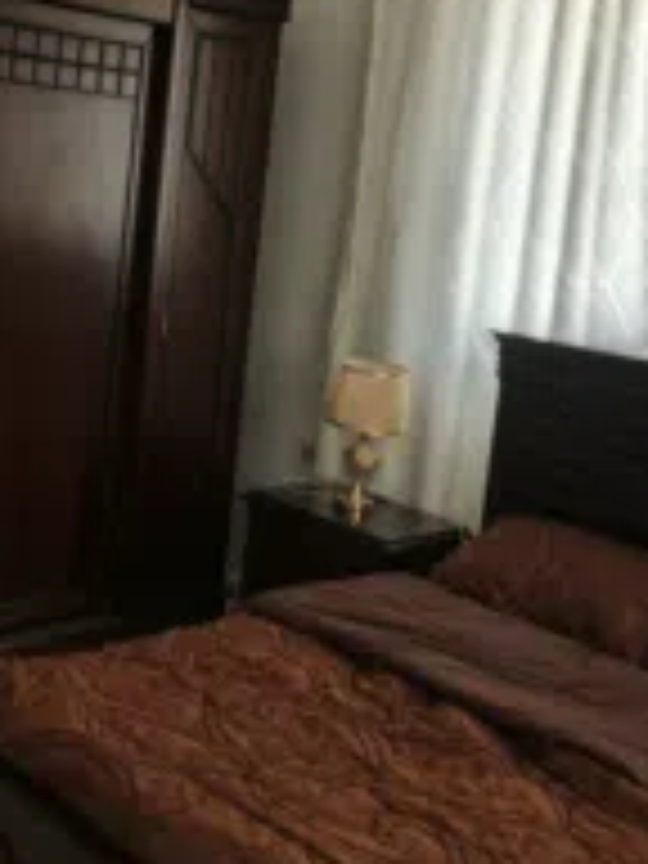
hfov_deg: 29.8
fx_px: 1198
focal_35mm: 48
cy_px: 310
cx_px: 166
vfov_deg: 39.3
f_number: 1.79
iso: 539
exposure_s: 1/50
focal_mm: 4.71
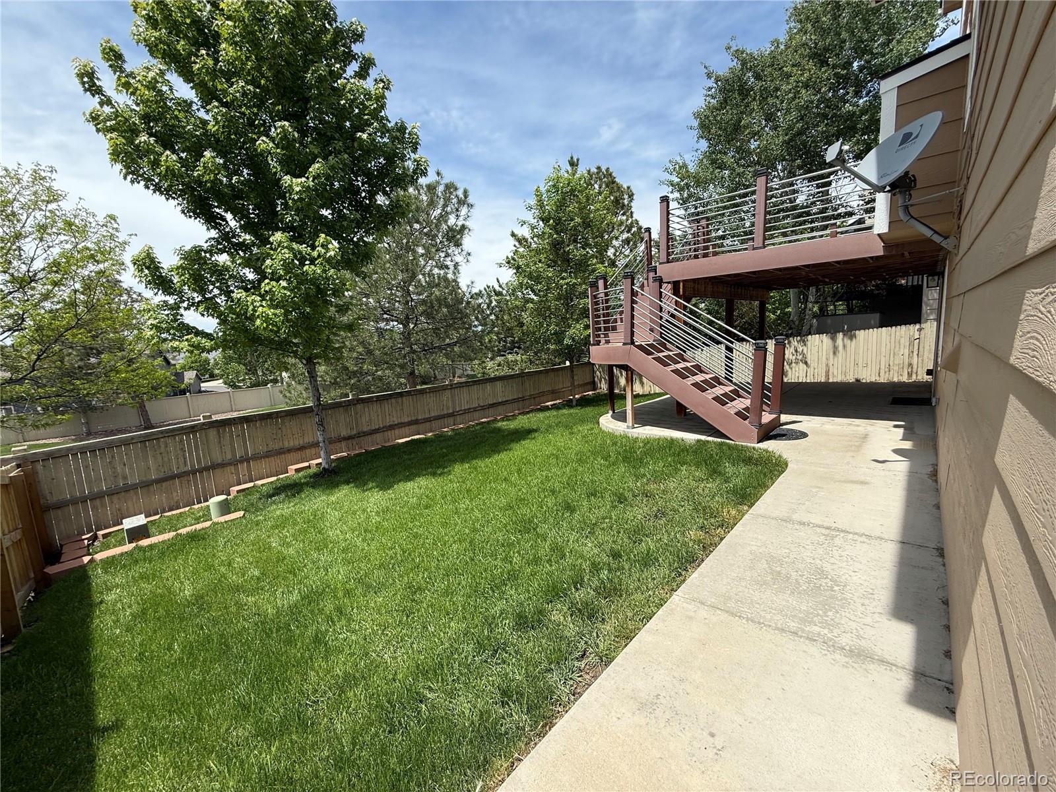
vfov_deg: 85.7
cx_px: 528
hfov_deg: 102.1
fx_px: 427
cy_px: 396
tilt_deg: -7.8
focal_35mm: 14
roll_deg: +3.2
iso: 50
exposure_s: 1/1145
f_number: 2.2
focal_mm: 2.22
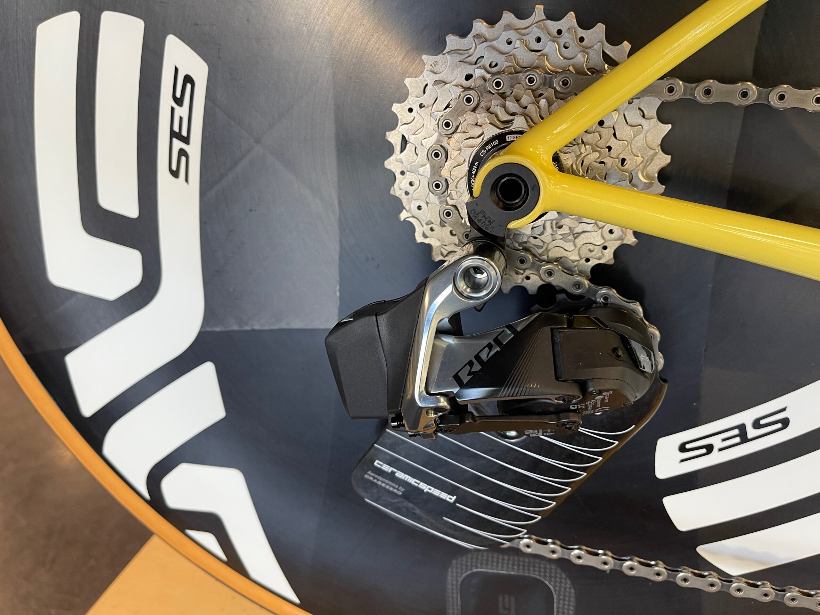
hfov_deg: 69.4
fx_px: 592
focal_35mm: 25
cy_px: 308
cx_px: 410
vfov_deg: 54.9
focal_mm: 5.1
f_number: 1.6
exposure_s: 1/85
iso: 125
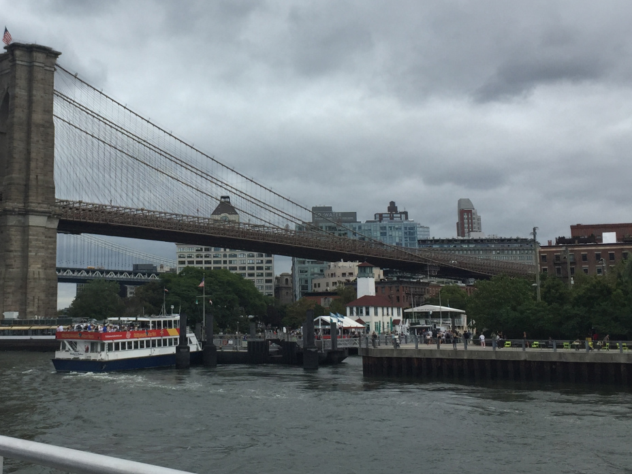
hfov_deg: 37.8
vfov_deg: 28.9
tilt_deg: +10.1
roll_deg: -0.2
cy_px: 159
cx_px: 212
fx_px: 913
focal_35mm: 50
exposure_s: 1/2639
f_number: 2.2
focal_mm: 4.15
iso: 32
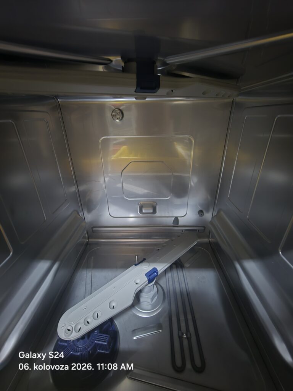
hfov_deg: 89.9
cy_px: 196
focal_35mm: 13
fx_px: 147
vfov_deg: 106.2
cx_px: 146
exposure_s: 1/8.33
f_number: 2.2
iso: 1000
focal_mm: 2.2
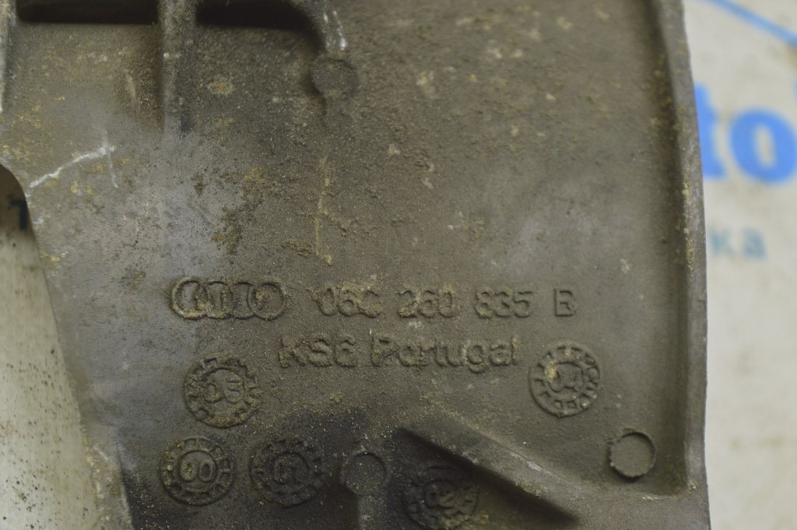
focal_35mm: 82
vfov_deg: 16.5
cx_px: 398
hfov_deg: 24.6
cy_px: 265
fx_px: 1825
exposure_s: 1/20
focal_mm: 55
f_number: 5.6
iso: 400
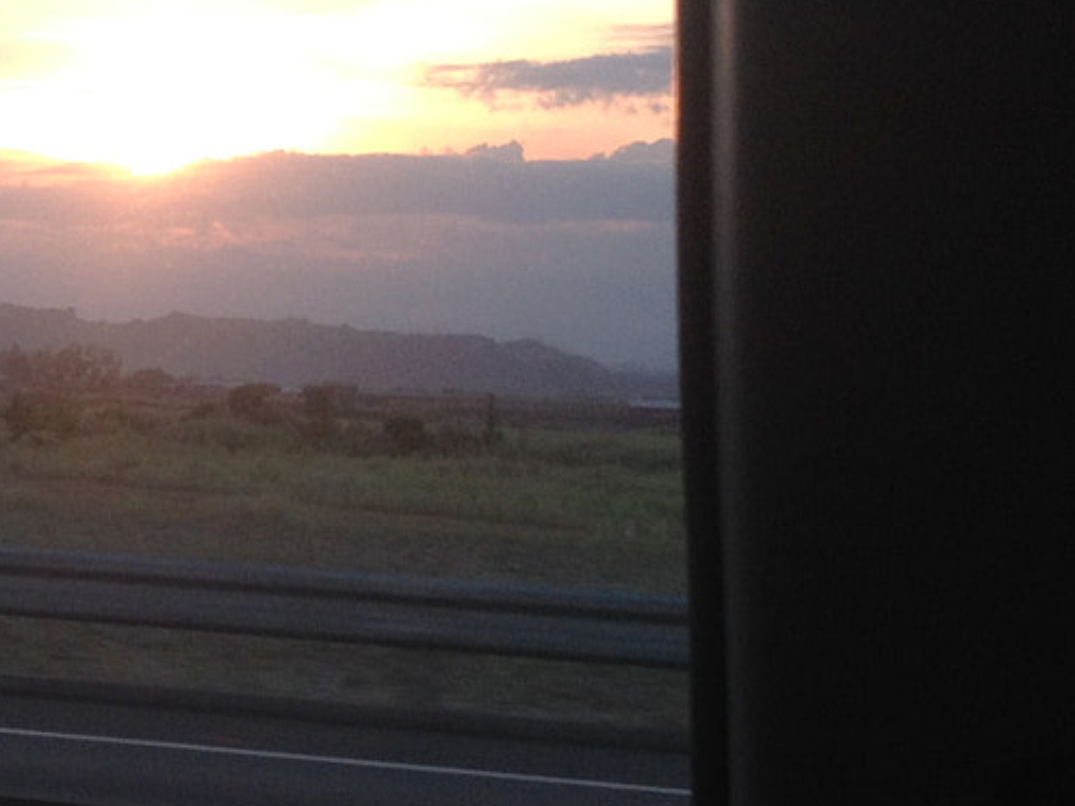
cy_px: 544
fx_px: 3509
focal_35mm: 113
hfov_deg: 16.6
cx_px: -236
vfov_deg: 13.1
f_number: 2.4
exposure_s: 1/120
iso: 50
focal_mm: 4.28
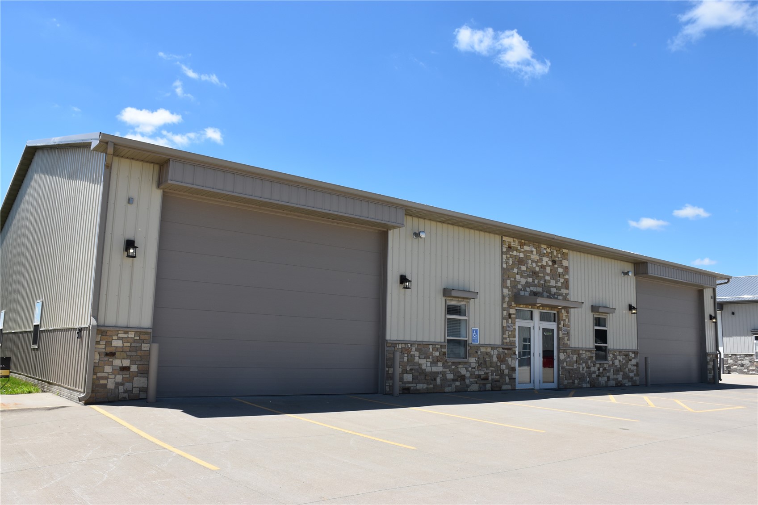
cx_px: 379
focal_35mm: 30
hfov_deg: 61.9
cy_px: 252
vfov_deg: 43.6
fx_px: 632
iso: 200
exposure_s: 1/400
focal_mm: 20
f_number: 10
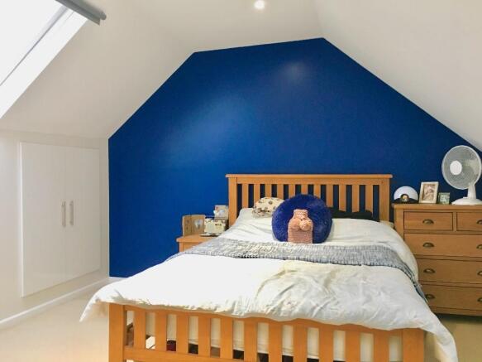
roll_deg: +0.4
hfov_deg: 61.7
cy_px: 181
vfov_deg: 48.2
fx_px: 404
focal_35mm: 29
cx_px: 241
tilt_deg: -0.1
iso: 160
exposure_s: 1/33
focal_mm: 4.15
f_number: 2.2
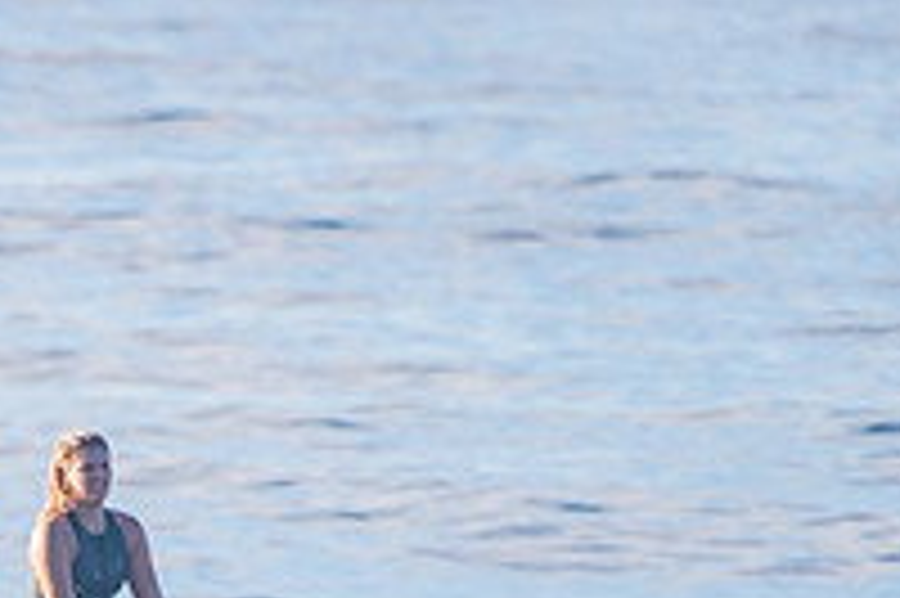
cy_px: 794
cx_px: -356
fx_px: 36269
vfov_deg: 0.9
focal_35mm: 1452
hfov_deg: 1.4
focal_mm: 500
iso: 320
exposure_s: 1/2000
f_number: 5.6
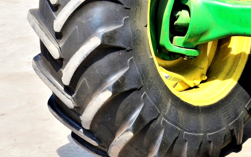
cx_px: 193
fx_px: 704
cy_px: 16
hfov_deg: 20.0
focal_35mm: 103
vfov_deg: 12.6
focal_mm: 35
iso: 125
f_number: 7.1
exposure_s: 1/200
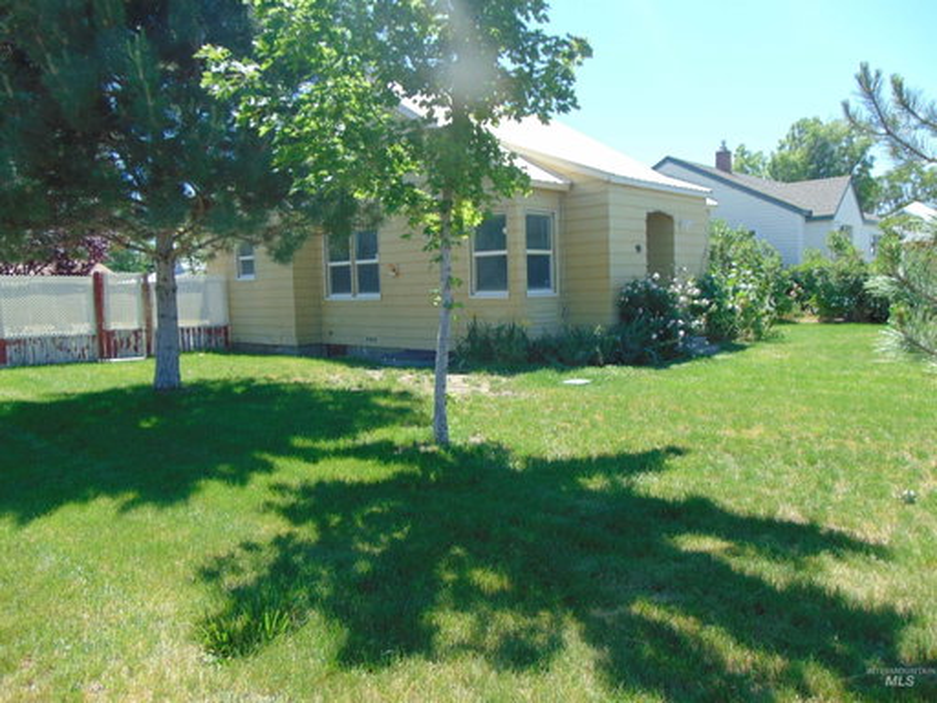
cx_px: 468
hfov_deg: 69.4
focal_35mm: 25
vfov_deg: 54.9
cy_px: 352
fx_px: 677
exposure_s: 1/500
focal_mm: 4.5
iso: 80
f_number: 3
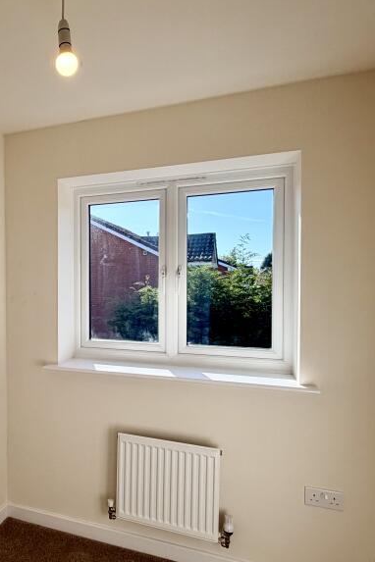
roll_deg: +0.0
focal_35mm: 26
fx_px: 406
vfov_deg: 69.4
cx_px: 61
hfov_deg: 46.2
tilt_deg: -1.2
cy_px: 295
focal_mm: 2.22
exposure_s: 1/502
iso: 64
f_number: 2.2
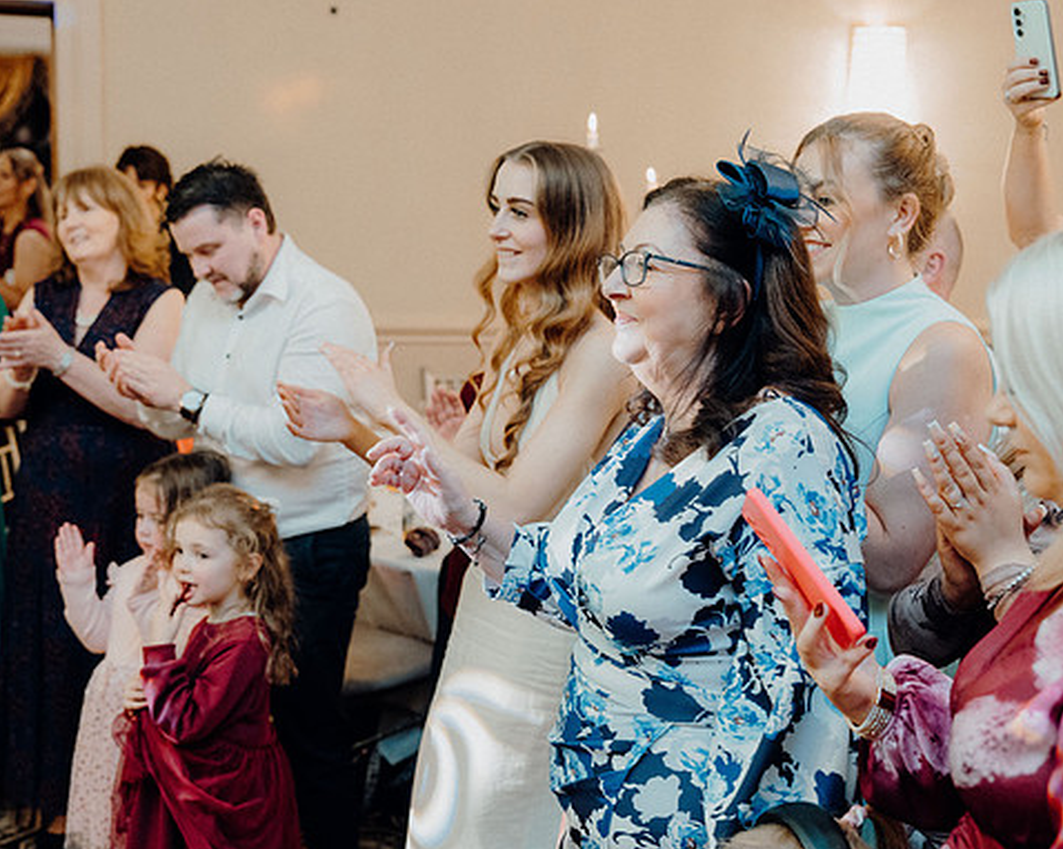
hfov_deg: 38.0
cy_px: 428
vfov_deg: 30.8
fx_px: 1541
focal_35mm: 49
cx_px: 483
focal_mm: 43
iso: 3200
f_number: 3.5
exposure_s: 1/160
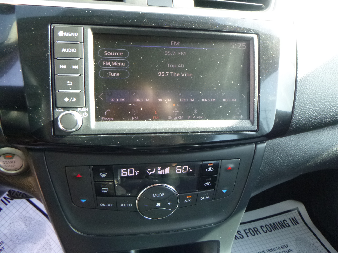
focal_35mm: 25
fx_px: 244
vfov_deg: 54.9
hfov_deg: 69.4
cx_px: 169
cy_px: 126
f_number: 3.9
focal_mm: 4.5
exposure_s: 1/60
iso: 400
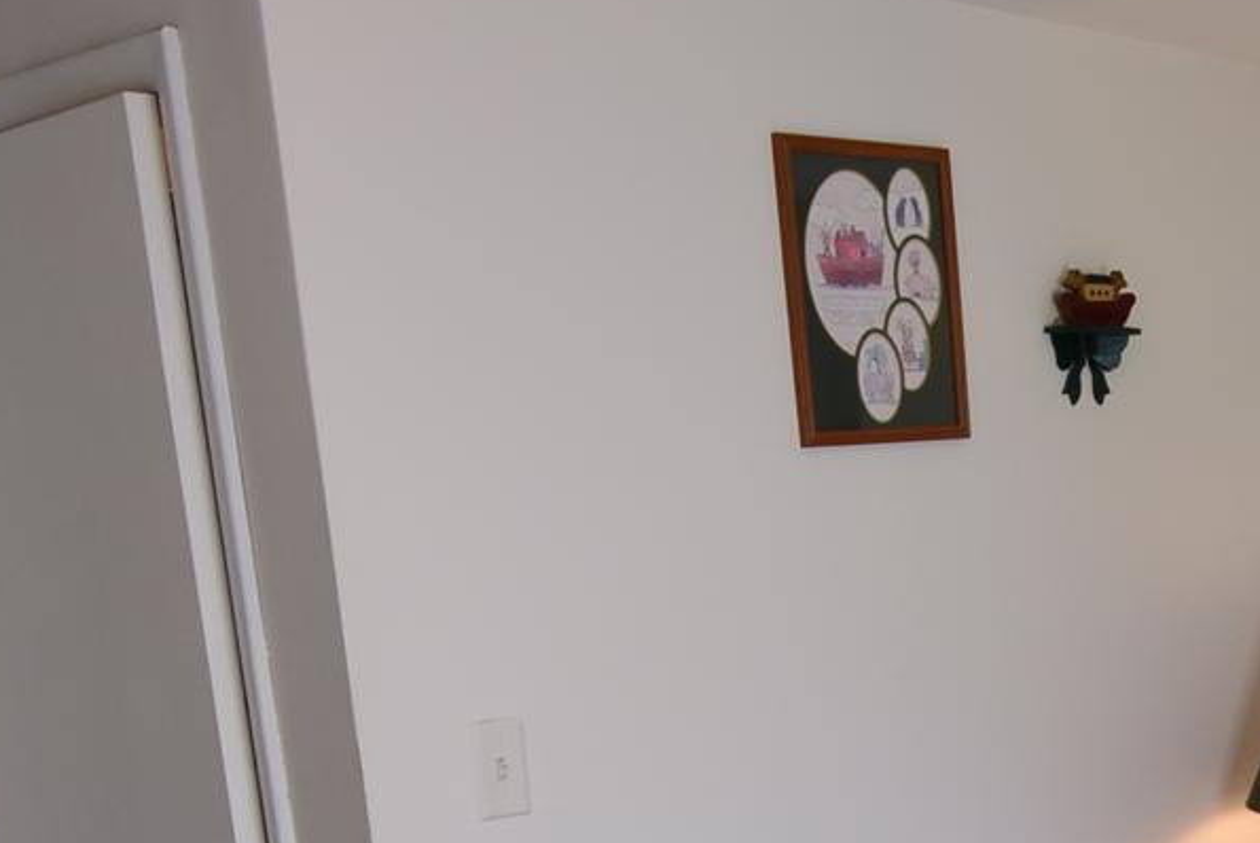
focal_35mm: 57
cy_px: 976
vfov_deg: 22.3
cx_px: 1227
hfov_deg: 32.6
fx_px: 1987
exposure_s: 1/60
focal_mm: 11
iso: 250
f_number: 4
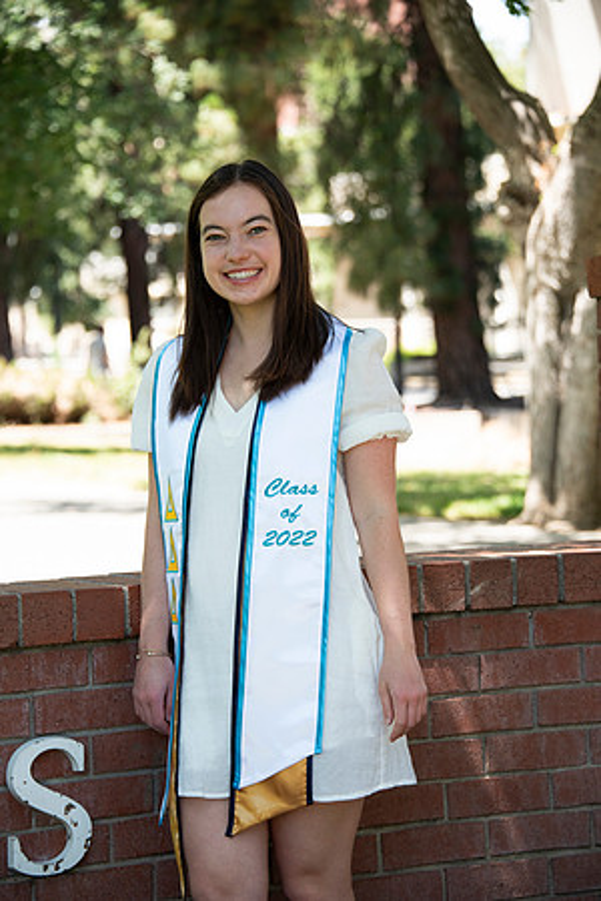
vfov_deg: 17.6
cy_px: 450
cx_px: 300
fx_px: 2905
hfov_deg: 11.8
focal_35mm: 116
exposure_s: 1/320
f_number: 5.6
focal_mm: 116
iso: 640
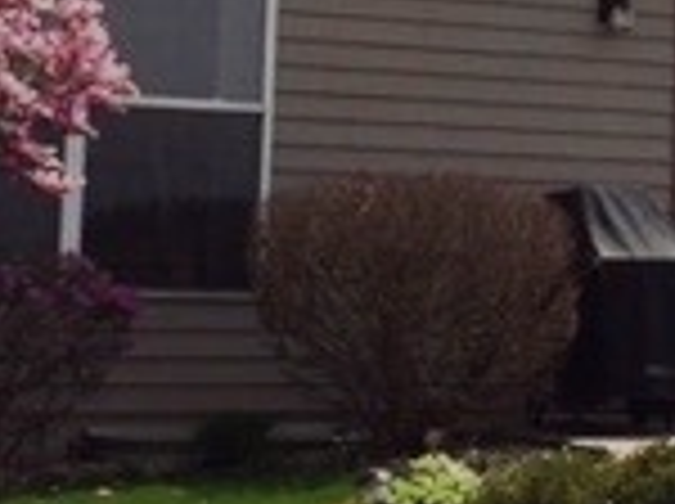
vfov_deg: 11.9
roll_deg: -2.1
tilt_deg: +5.0
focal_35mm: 124
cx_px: 783
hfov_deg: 15.4
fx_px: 2414
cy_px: 108
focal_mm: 4.15
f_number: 2.2
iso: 32
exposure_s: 1/6623
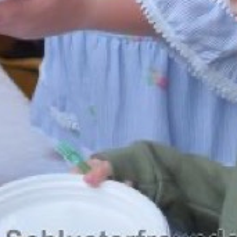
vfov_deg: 5.9
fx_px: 2215
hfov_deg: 6.1
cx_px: 23
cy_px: -283
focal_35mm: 286
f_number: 5.3
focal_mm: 48
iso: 1600
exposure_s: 1/60
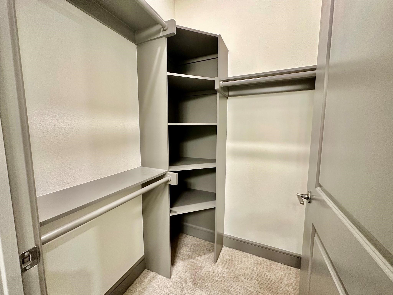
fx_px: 159
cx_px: 196
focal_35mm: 14
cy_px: 148
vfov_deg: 85.7
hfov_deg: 102.1
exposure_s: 1/60
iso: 400
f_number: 2.2
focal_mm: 2.22
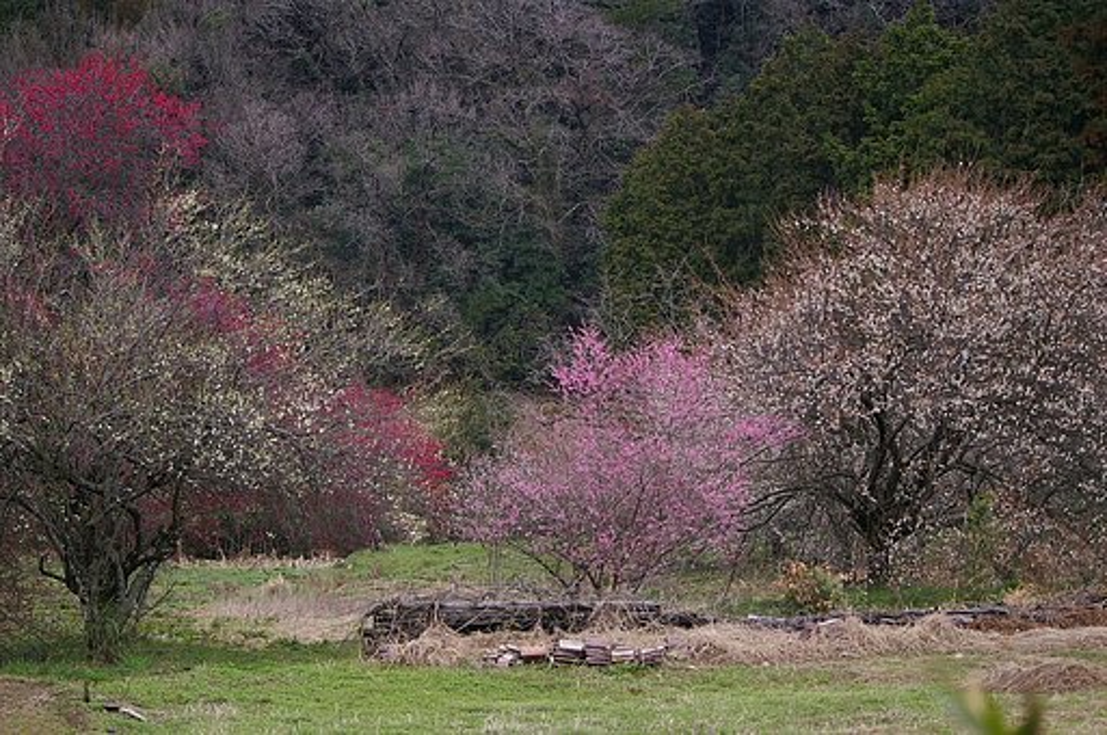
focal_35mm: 105
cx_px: 554
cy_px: 368
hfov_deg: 19.5
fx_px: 3225
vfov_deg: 13.0
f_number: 4.5
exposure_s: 1/800
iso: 200
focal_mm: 70
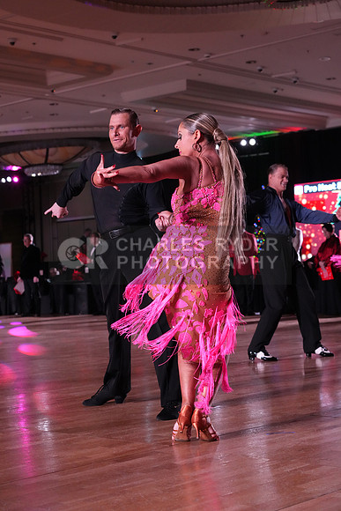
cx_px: 170
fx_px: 966
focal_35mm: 68
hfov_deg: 20.0
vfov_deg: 29.6
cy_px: 256
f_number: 5.6
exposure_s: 1/320
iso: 5000
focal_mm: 68
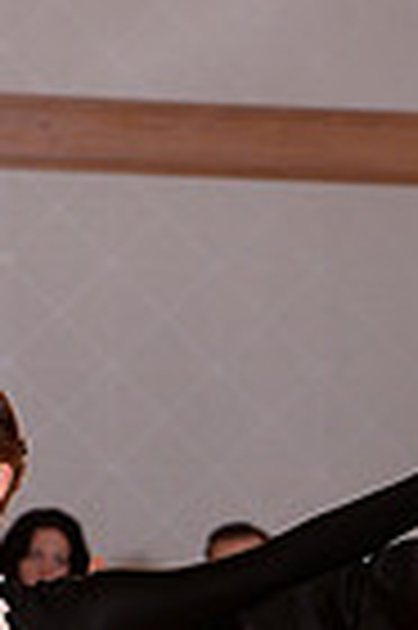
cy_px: 940
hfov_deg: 3.6
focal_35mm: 380
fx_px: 6634
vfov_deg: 5.4
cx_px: 362
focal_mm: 92
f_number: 5.6
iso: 1250
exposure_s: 1/250
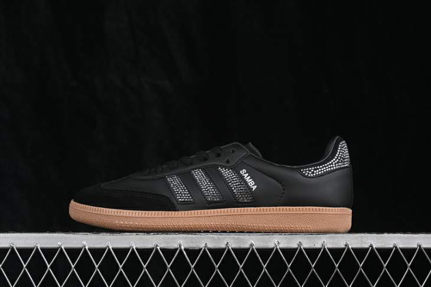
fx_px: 897
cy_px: 144
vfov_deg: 18.2
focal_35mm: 75
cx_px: 216
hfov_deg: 27.0
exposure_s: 1/60
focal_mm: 50
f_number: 6.3
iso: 160
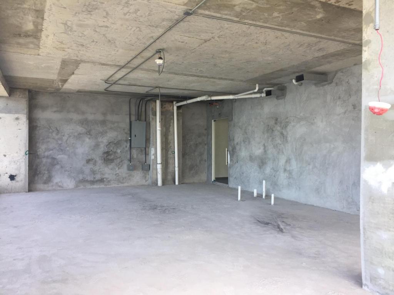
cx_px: 197
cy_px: 148
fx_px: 330
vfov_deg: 48.2
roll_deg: -1.1
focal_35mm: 29
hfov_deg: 61.7
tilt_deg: -0.2
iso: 40
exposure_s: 1/60
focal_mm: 4.15
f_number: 2.2
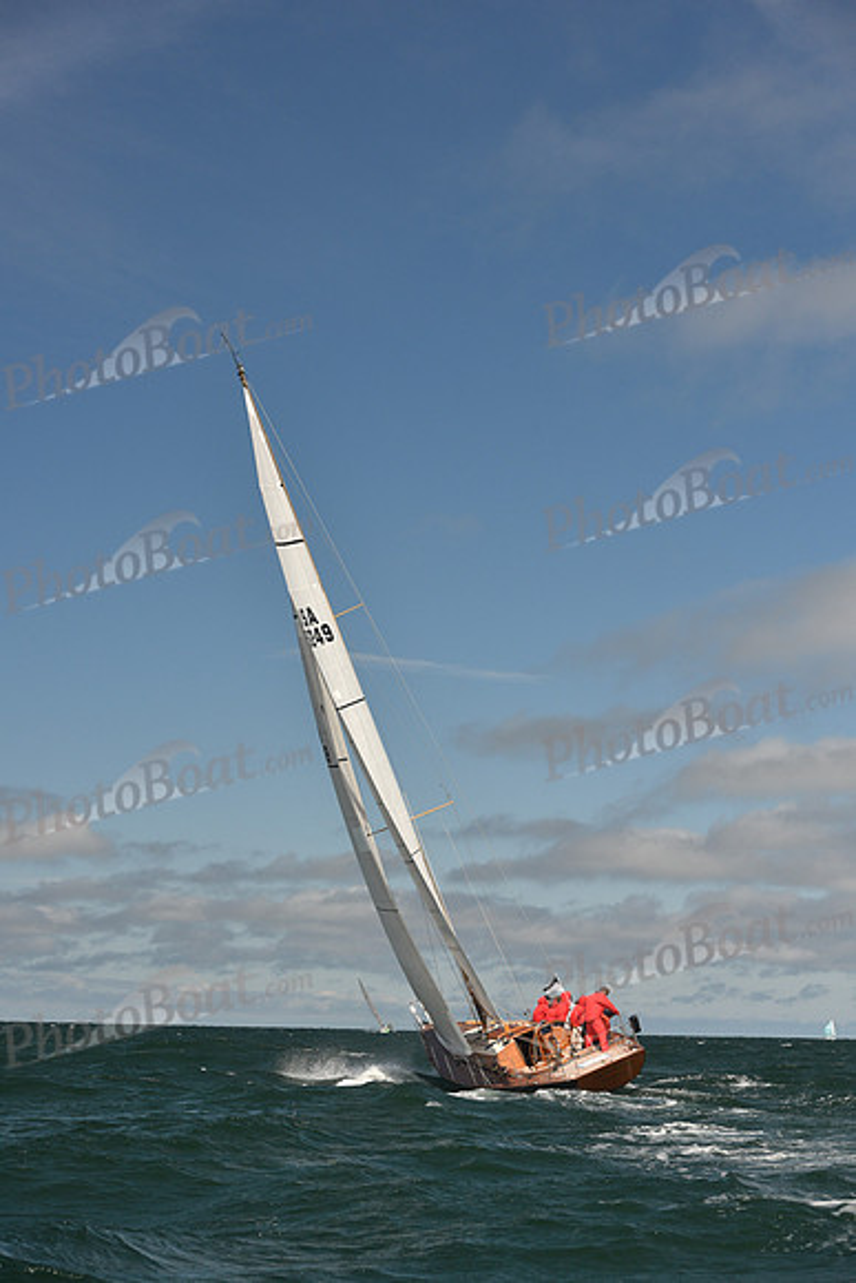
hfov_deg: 19.5
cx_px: 428
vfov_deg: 28.8
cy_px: 642
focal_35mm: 70
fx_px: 2495
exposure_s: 1/800
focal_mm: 70
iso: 320
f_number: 7.1
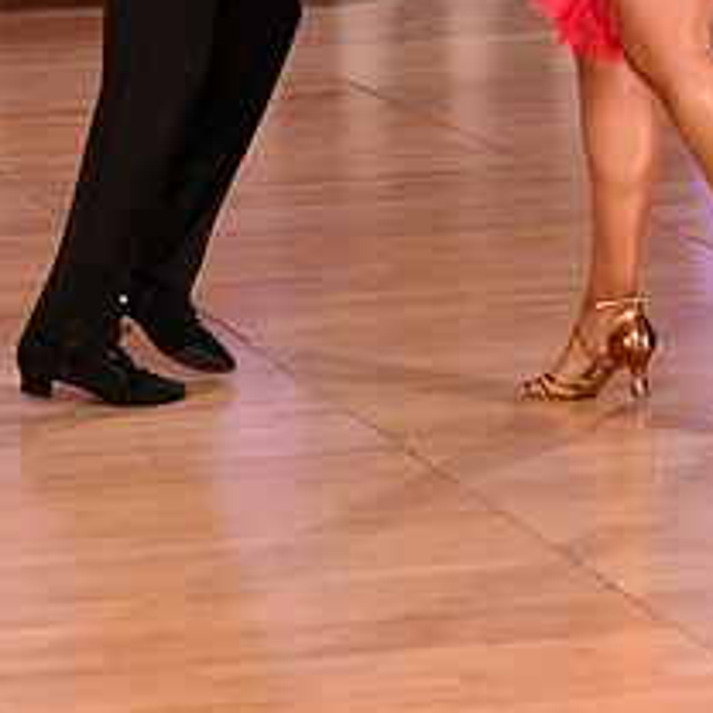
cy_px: -278
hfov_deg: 7.4
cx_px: 464
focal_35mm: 237
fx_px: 5523
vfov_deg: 7.3
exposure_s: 1/200
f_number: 5
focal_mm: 100
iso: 2000
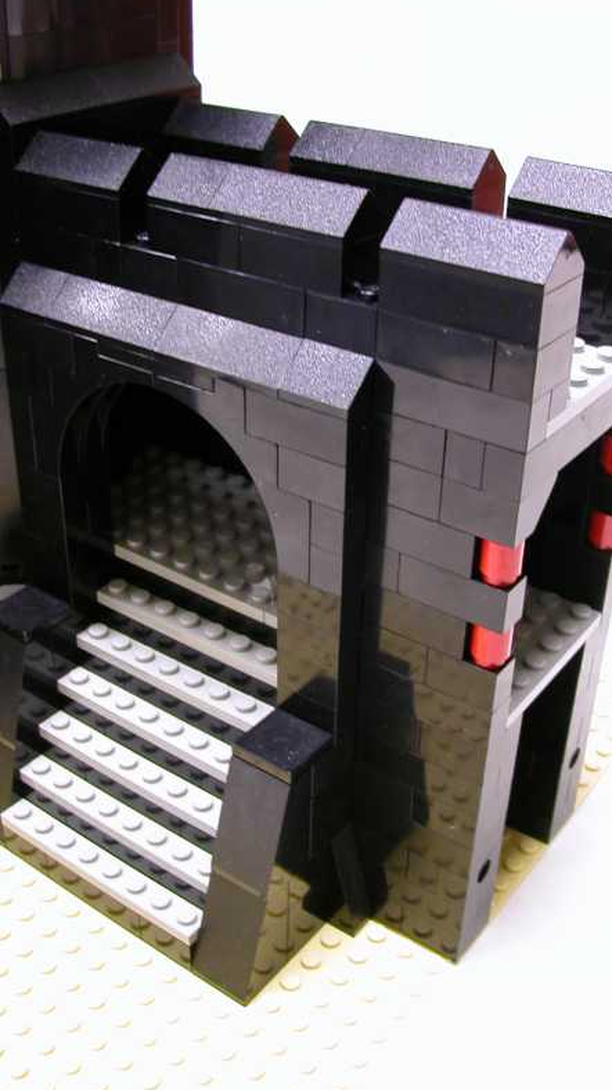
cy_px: 540
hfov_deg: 29.0
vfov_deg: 49.4
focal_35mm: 41
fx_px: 1184
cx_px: 282
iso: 100
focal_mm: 5.6
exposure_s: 1/4
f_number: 2.7
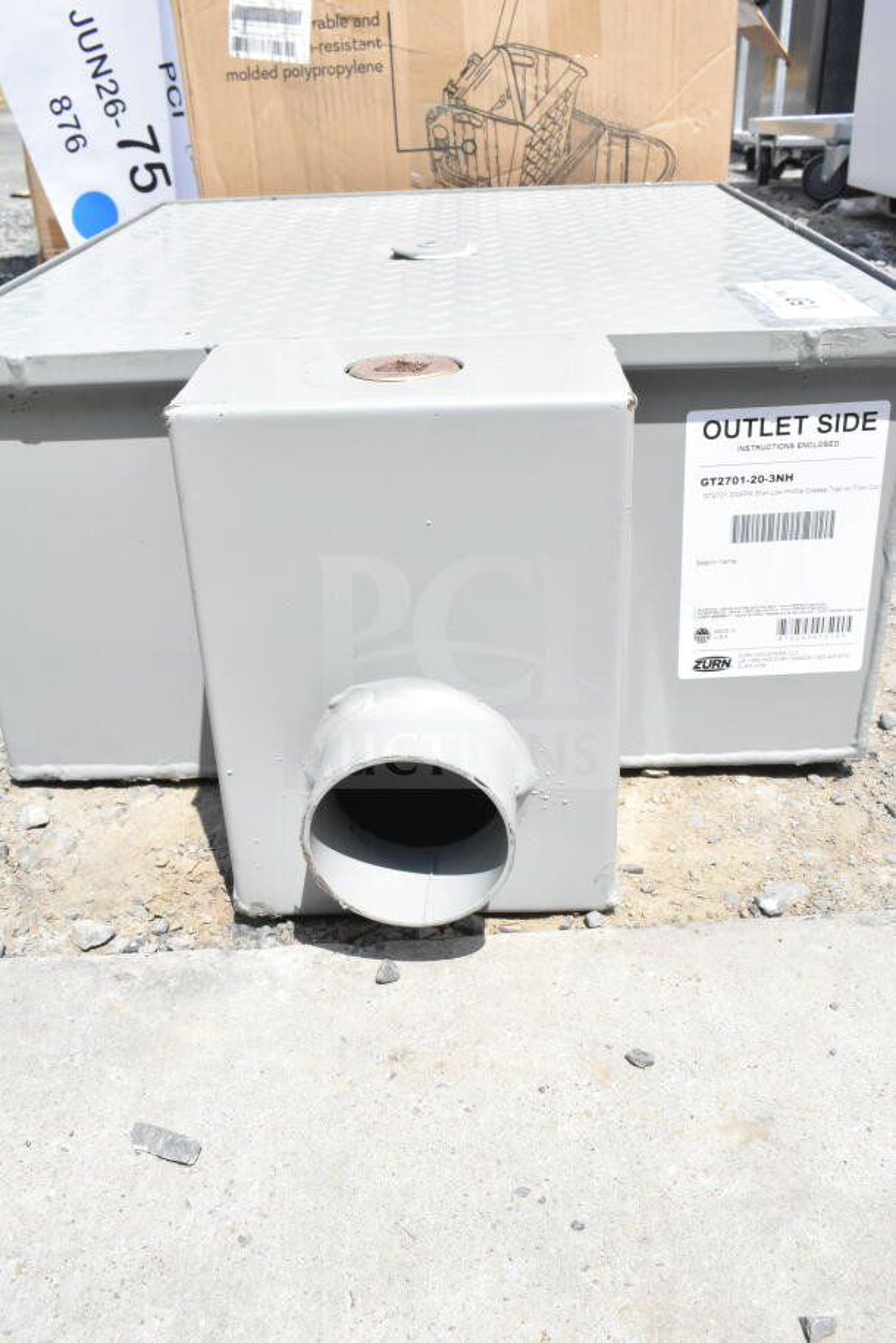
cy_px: 672
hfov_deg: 41.7
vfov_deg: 59.5
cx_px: 448
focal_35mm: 32
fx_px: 1175
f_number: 14
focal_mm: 21
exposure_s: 1/800
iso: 1600
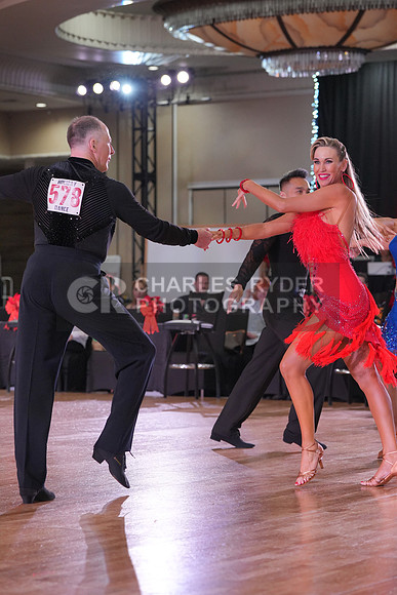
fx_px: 1670
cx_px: 198
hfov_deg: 13.6
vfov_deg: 20.2
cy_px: 298
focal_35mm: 101
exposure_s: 1/500
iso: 2000
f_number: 4
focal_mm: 101
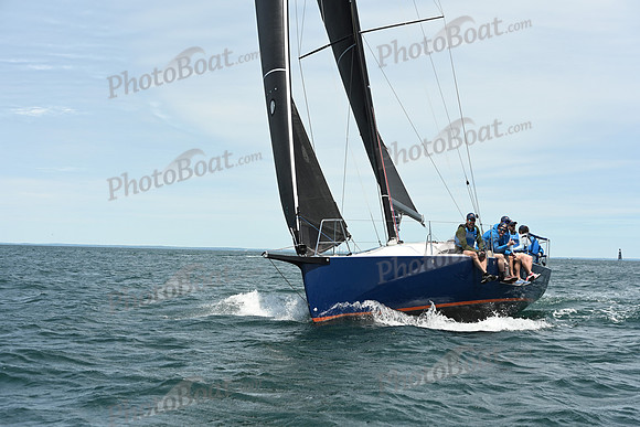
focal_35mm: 70
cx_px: 320
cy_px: 214
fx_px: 1245
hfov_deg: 28.8
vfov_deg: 19.5
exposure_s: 1/1000
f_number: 7.1
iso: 320
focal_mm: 70
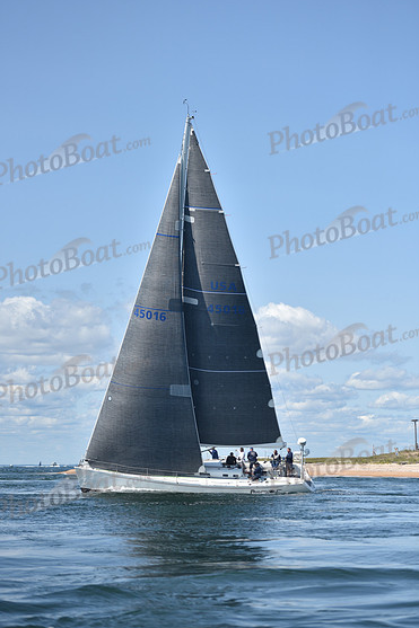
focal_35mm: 99
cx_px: 210
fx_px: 1729
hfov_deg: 13.8
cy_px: 304
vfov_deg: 20.6
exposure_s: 1/6400
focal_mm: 95
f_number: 2.8
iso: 250
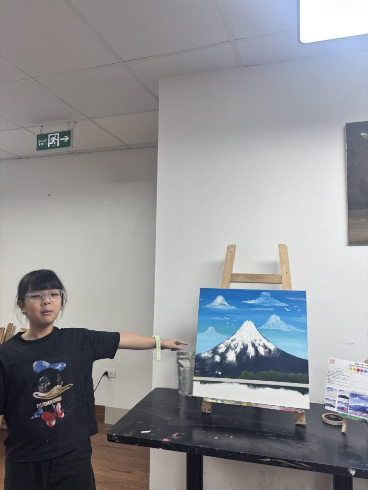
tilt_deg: +5.8
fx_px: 369
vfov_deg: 67.3
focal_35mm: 26
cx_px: 184
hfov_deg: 53.1
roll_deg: -2.8
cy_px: 245
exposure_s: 1/100
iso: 50
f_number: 1.6
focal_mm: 5.96
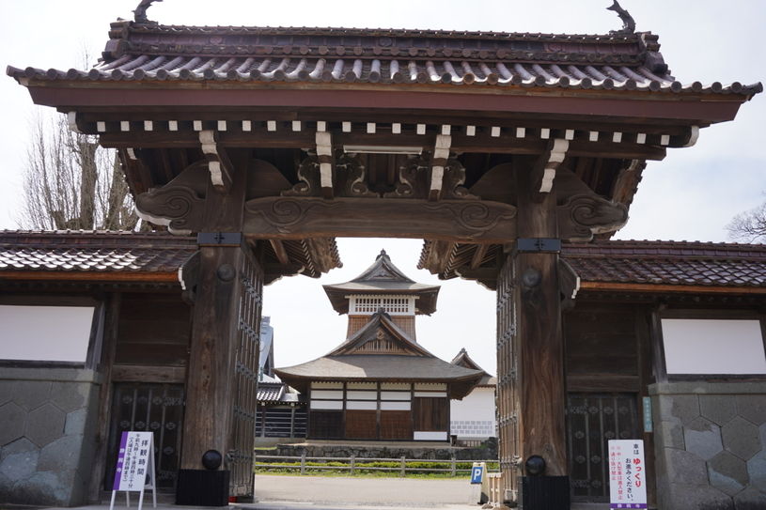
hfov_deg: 54.4
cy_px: 255
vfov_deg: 37.8
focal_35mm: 35
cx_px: 383
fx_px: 745
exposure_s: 1/250
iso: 100
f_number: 8
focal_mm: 35
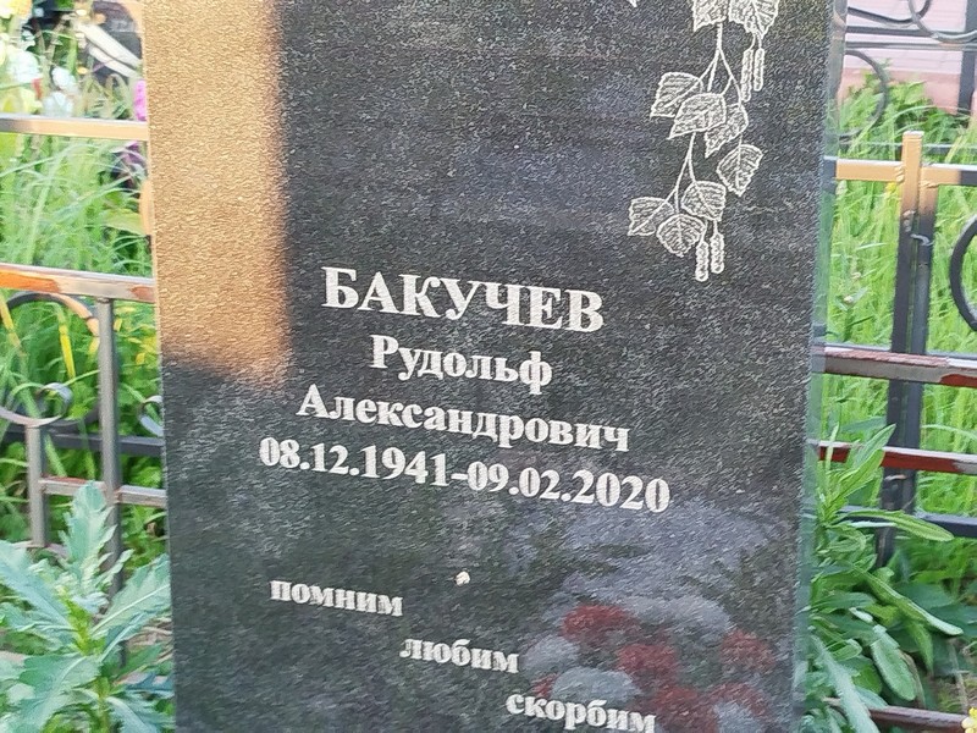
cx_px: 488
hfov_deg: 27.0
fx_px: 2032
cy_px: 366
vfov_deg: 20.4
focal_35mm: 72
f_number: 1.7
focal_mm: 5.31
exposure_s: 1/50
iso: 125
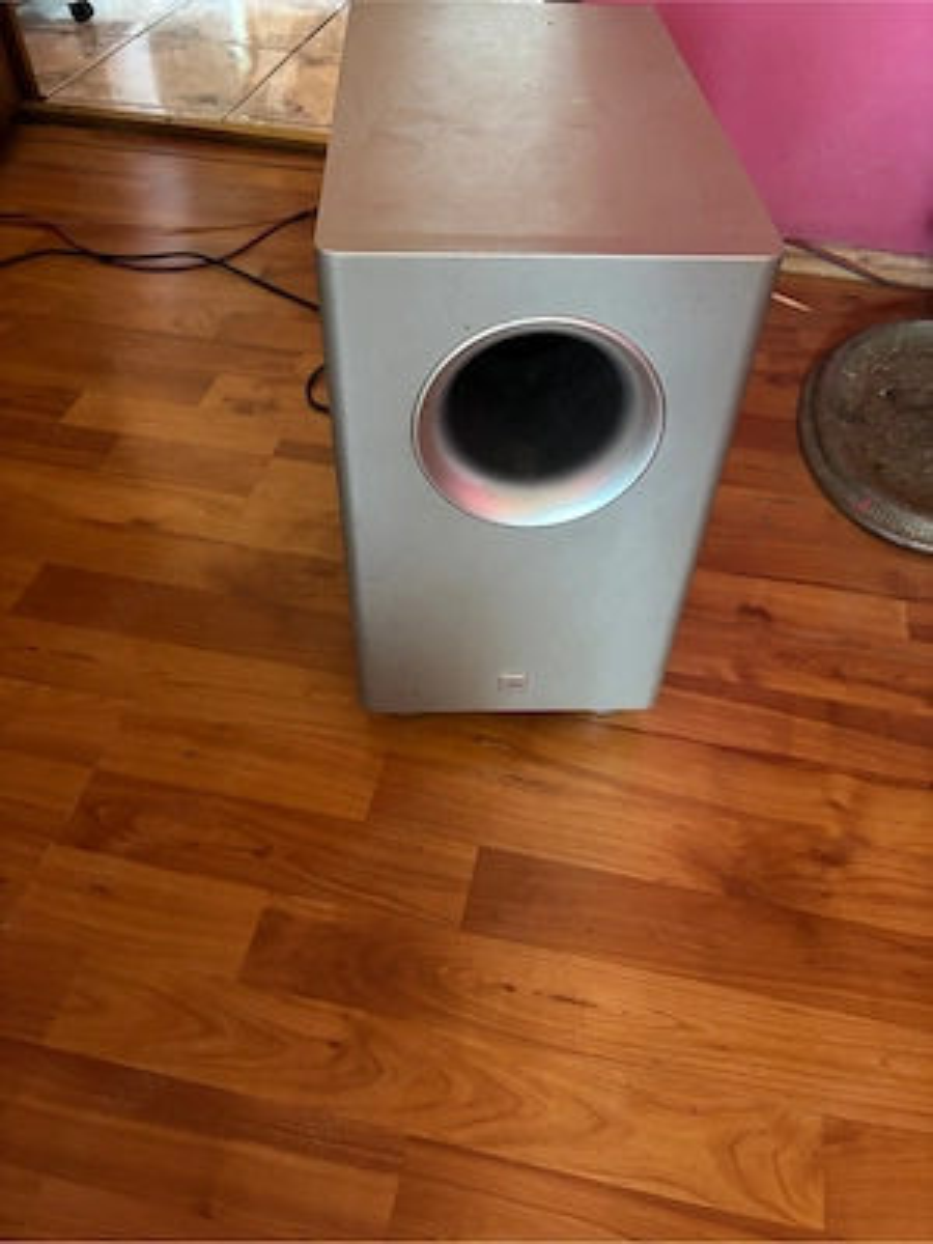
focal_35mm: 26
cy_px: 622
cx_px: 466
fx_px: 934
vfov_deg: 67.3
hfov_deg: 53.1
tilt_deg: -48.0
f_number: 1.6
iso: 640
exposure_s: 1/30
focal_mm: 5.96
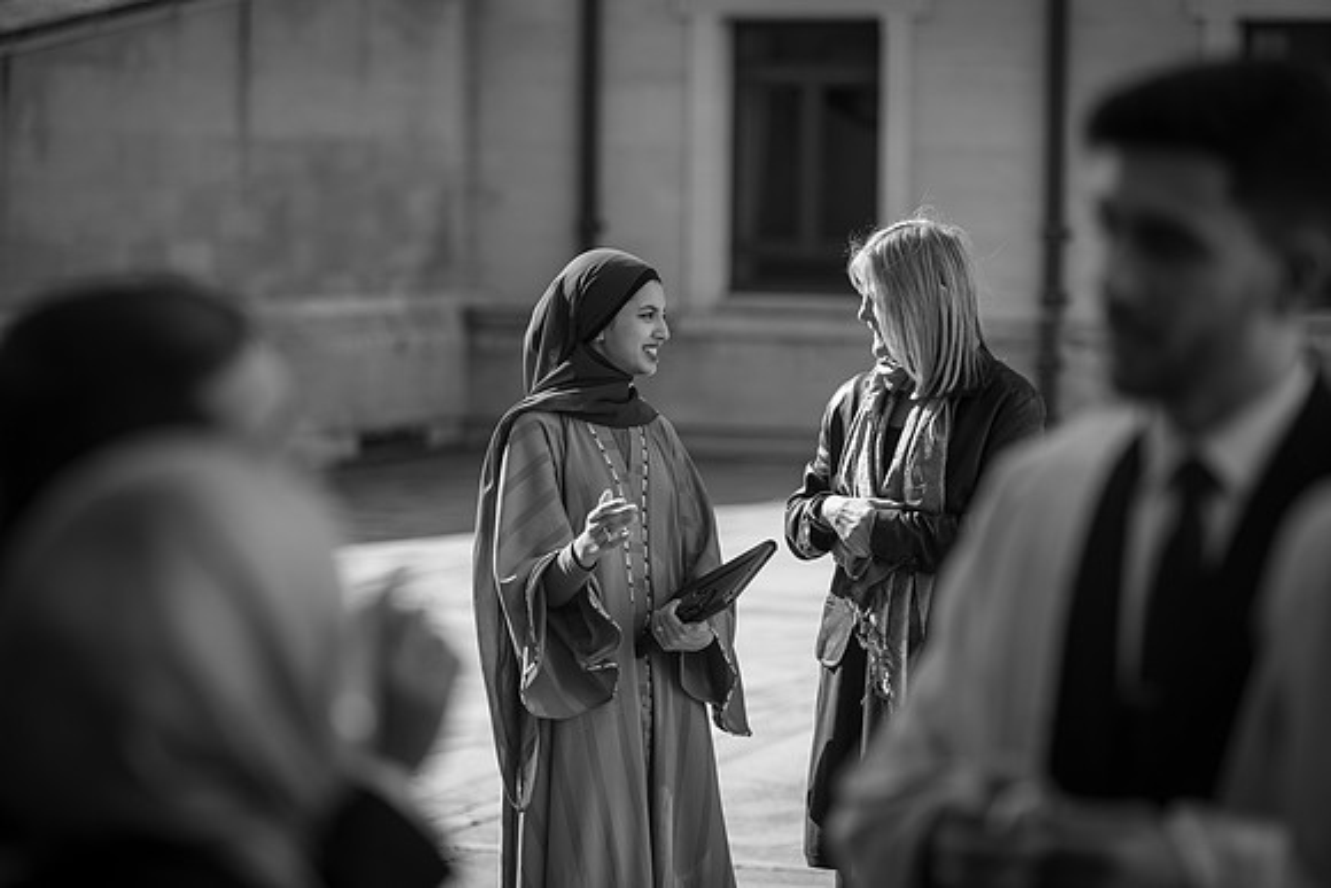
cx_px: 666
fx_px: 4511
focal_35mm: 122
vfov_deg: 11.2
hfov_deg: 16.8
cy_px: 444
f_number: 2.8
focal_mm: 122
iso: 100
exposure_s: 1/2000
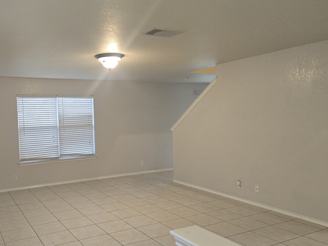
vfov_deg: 44.1
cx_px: 116
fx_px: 303
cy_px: 138
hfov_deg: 55.9
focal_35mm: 32
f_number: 1.8
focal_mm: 5.4
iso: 125
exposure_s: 1/40
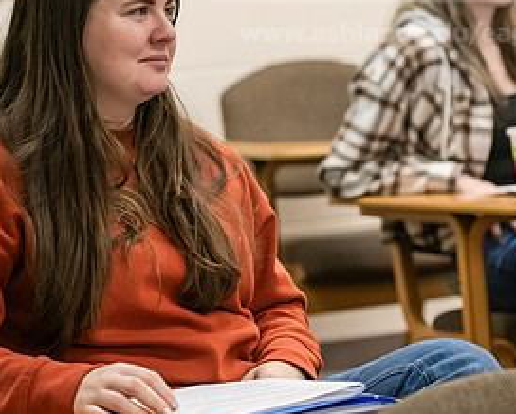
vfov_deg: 9.9
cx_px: 154
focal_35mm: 156
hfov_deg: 12.3
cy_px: 73
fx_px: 2384
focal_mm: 78
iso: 2000
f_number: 3.2
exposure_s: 1/200
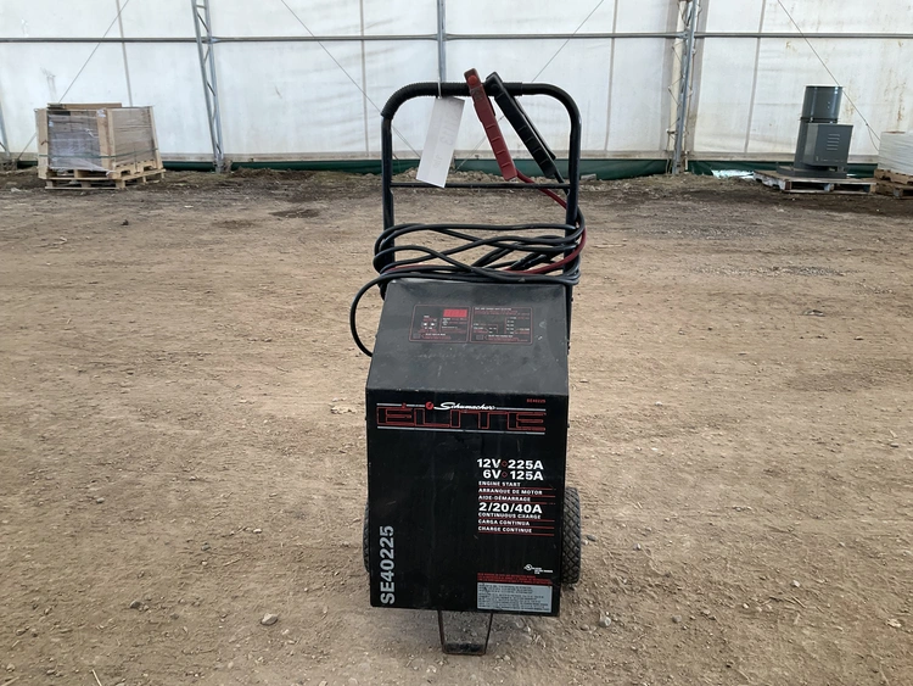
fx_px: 765
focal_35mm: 29
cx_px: 456
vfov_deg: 48.3
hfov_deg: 61.6
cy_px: 343
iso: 40
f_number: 1.8
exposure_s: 1/122
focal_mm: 3
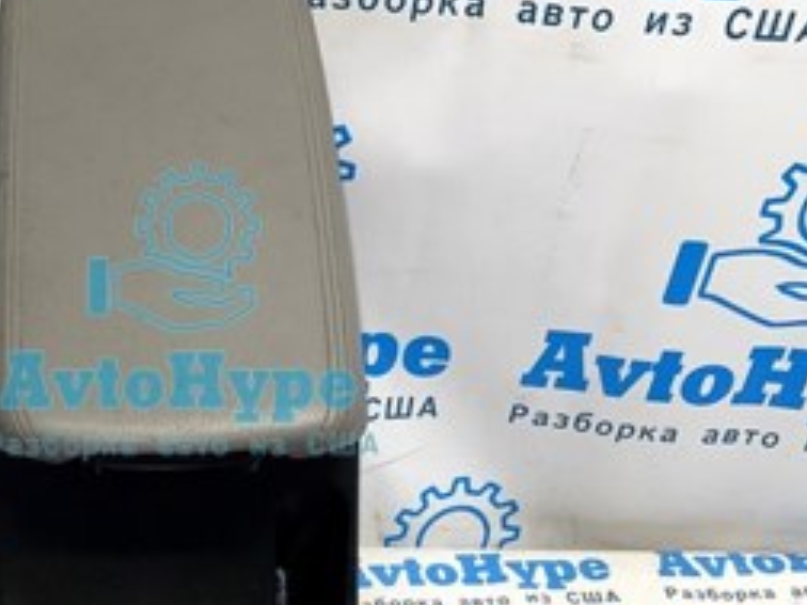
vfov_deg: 21.2
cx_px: 173
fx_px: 1539
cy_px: 664
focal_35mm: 66
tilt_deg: -47.4
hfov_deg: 28.8
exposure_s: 1/116
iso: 32
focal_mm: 4.25
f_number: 1.8
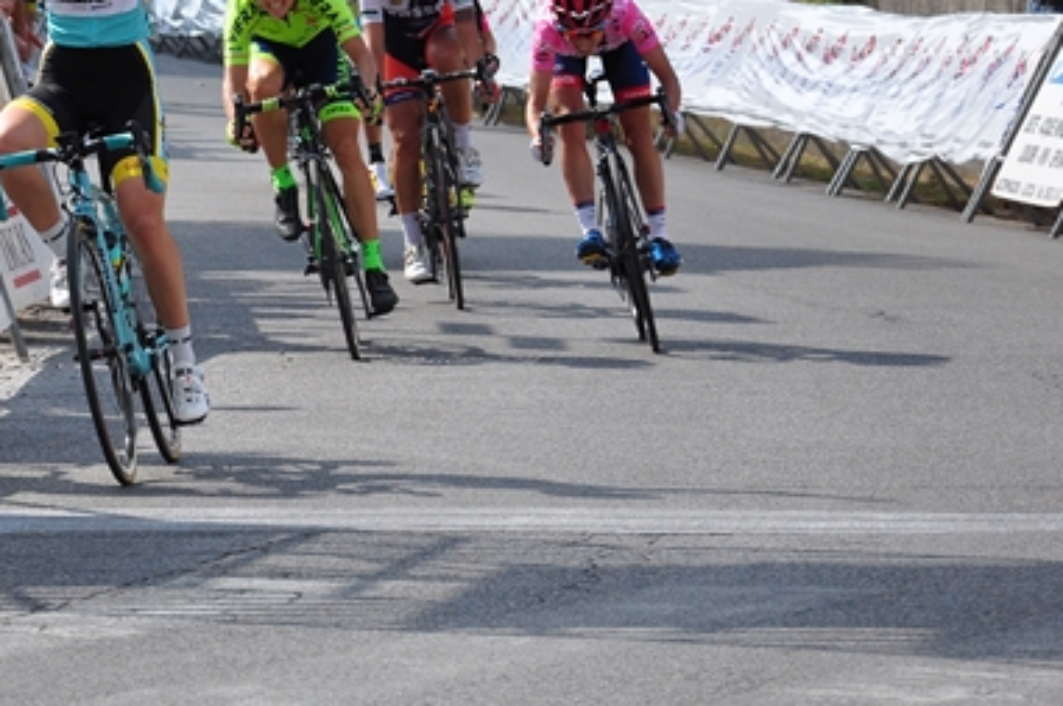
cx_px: 8
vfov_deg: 4.7
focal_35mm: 290
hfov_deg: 7.1
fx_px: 8552
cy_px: 375
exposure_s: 1/1000
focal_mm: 92
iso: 400
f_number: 8
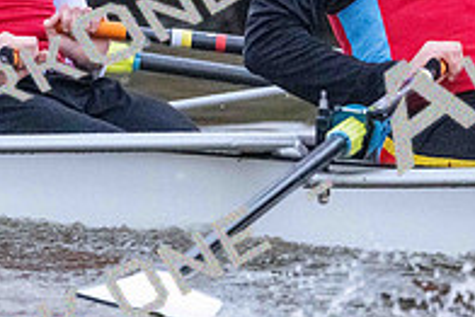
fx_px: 15660
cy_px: -54
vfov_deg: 1.2
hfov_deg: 1.7
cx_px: 177
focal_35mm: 1186
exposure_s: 1/1600
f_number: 4.5
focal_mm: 400
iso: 18000
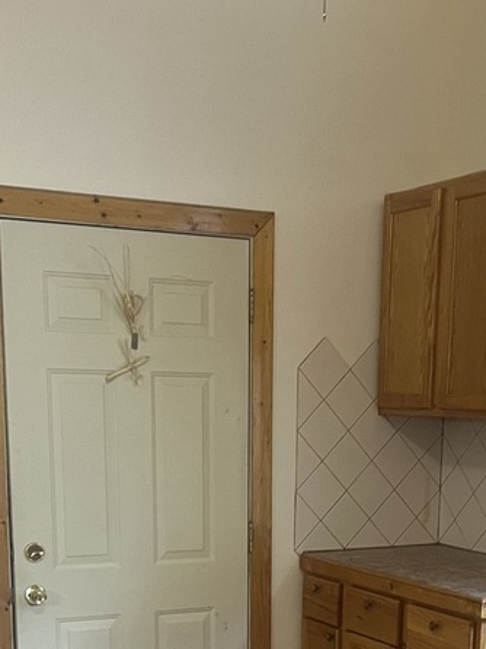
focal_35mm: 63
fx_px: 1180
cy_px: 655
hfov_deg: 23.2
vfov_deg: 28.7
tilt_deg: -10.5
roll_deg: +0.2
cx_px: 304
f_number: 1.5
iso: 160
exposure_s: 1/60
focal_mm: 5.7
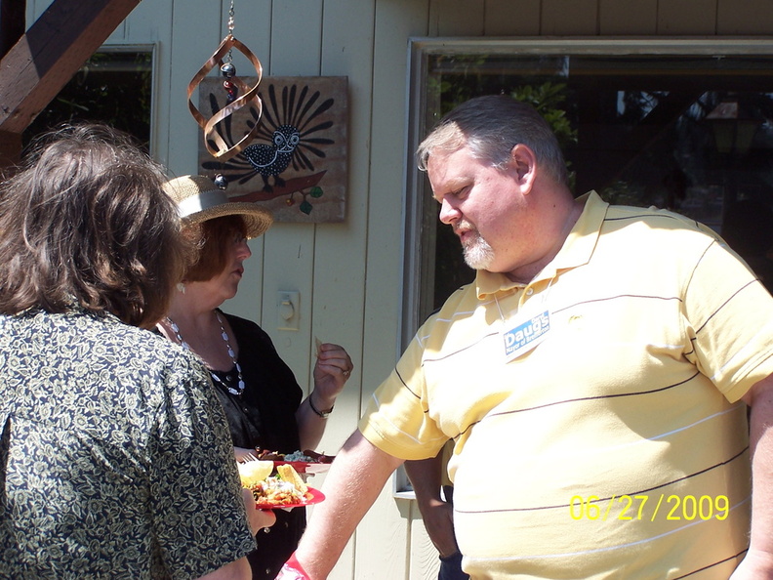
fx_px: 1831
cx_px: 386
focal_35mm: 82
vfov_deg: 18.0
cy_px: 290
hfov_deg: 23.8
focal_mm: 13.7
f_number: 3.2
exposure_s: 1/500
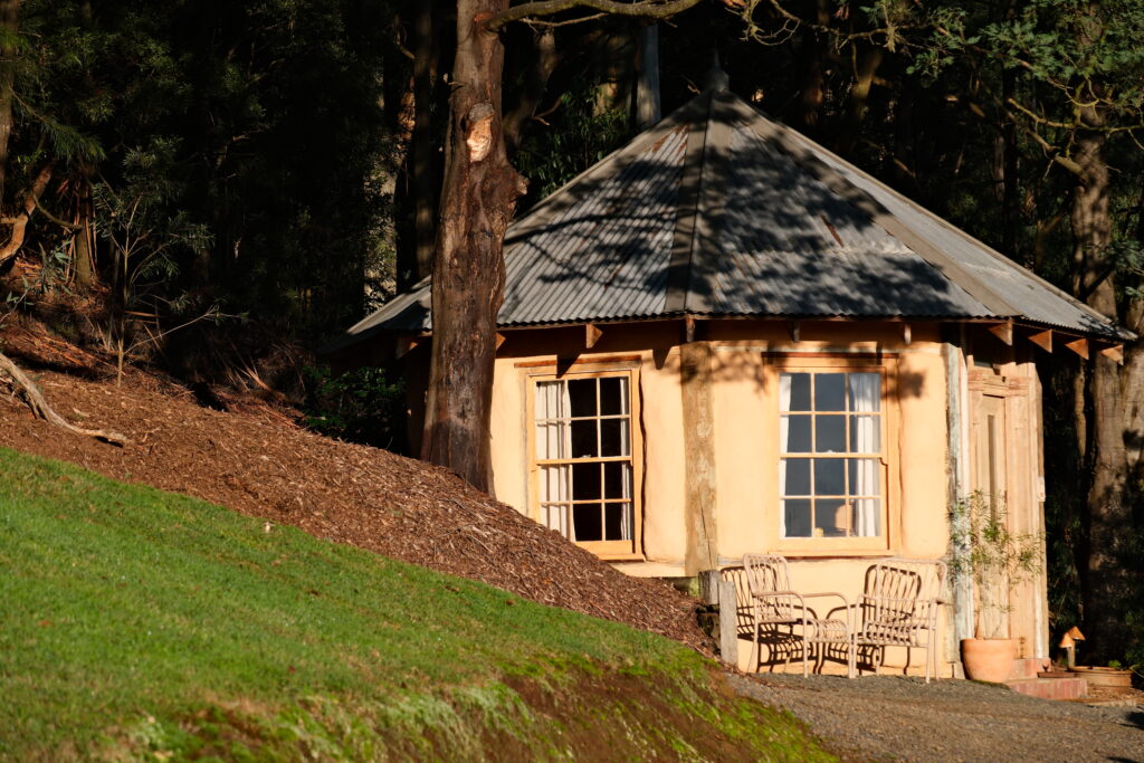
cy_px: 382
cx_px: 572
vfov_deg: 13.8
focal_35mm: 99
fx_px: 3146
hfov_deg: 20.6
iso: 250
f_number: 5.6
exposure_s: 1/550
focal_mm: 66.2
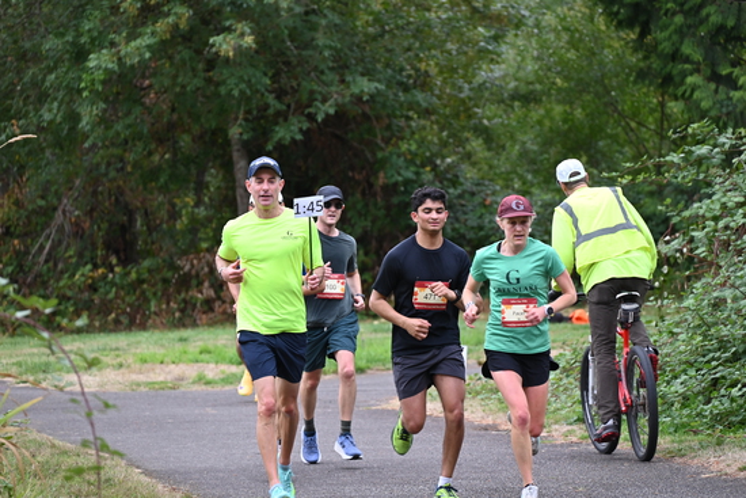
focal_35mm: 200
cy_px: 249
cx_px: 373
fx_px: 4145
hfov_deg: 10.3
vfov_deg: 6.9
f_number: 6.3
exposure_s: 1/250
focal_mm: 200
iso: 720
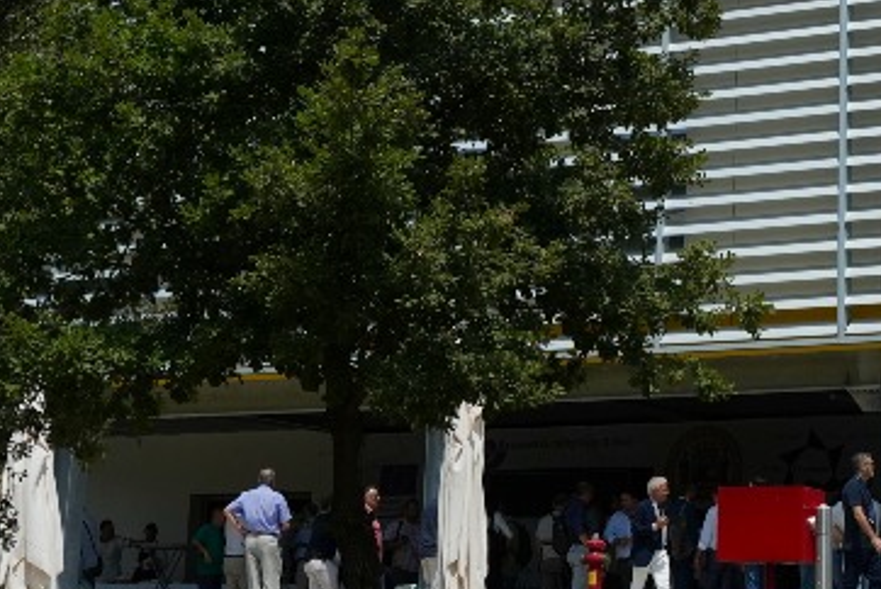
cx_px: 784
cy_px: -141
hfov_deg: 18.9
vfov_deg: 12.6
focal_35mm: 106
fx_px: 2596
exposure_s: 1/4000
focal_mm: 32
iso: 640
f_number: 8
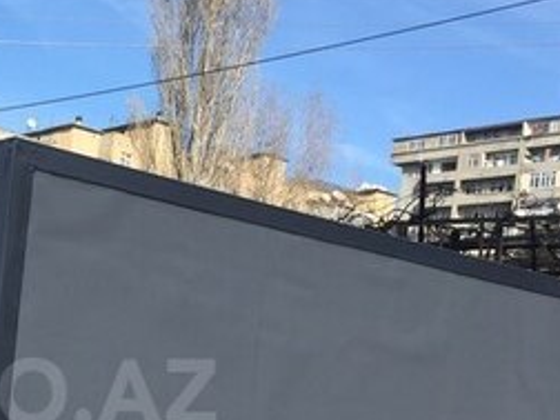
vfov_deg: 19.0
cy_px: 392
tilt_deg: -0.6
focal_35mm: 76
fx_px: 1229
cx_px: -11
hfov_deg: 24.4
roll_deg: -7.3
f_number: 2.2
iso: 32
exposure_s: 1/1276
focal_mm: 4.15
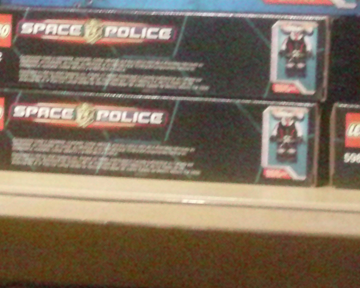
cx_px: 44
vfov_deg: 6.9
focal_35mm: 225
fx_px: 2397
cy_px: 60
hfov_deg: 8.6
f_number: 4.2
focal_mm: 11.2
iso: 1600
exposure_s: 1/41
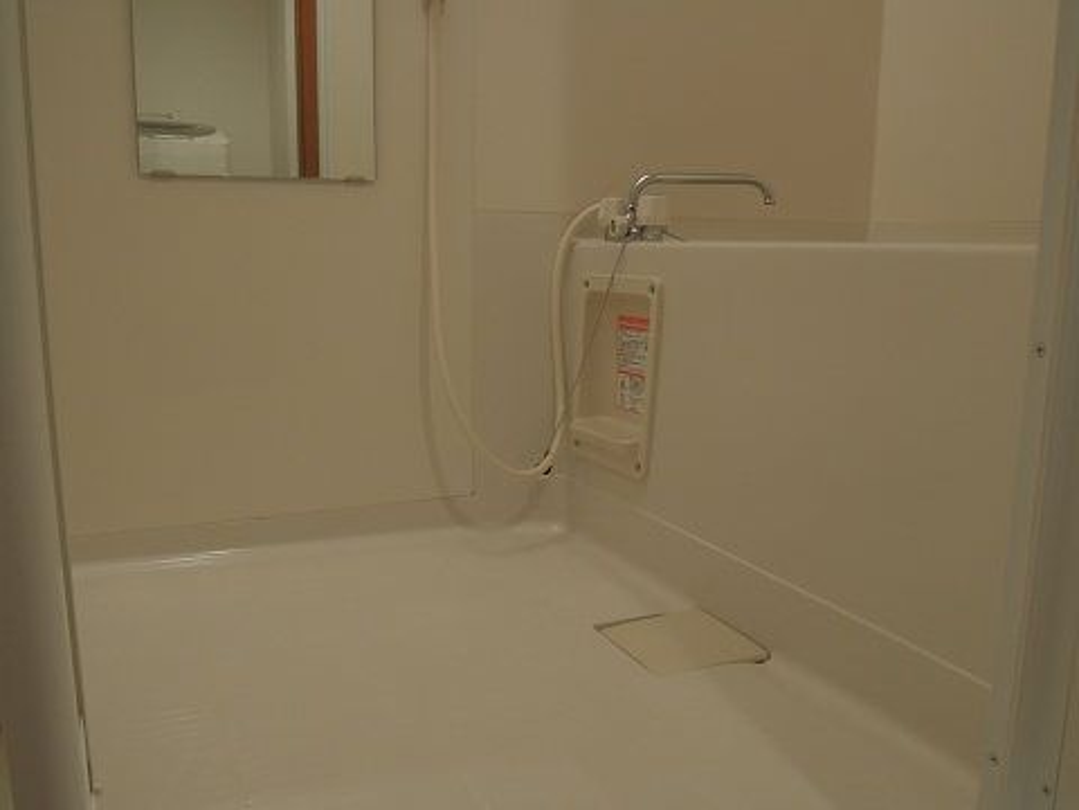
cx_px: 540
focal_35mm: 31
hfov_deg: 58.4
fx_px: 966
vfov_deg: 45.4
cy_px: 405
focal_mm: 5.5
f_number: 3
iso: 220
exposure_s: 1/50
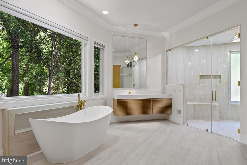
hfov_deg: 73.7
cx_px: 124
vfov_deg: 53.2
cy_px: 82
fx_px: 165
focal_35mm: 24
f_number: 4.5
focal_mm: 24
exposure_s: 1/25
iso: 800
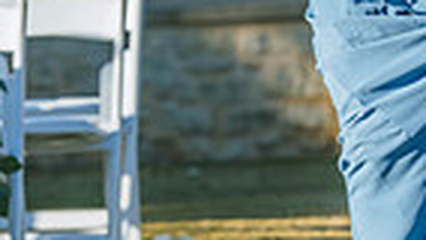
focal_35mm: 513
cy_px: 6
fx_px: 5797
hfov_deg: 4.2
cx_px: 438
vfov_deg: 2.4
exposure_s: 1/1000
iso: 200
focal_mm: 155
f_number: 4.5
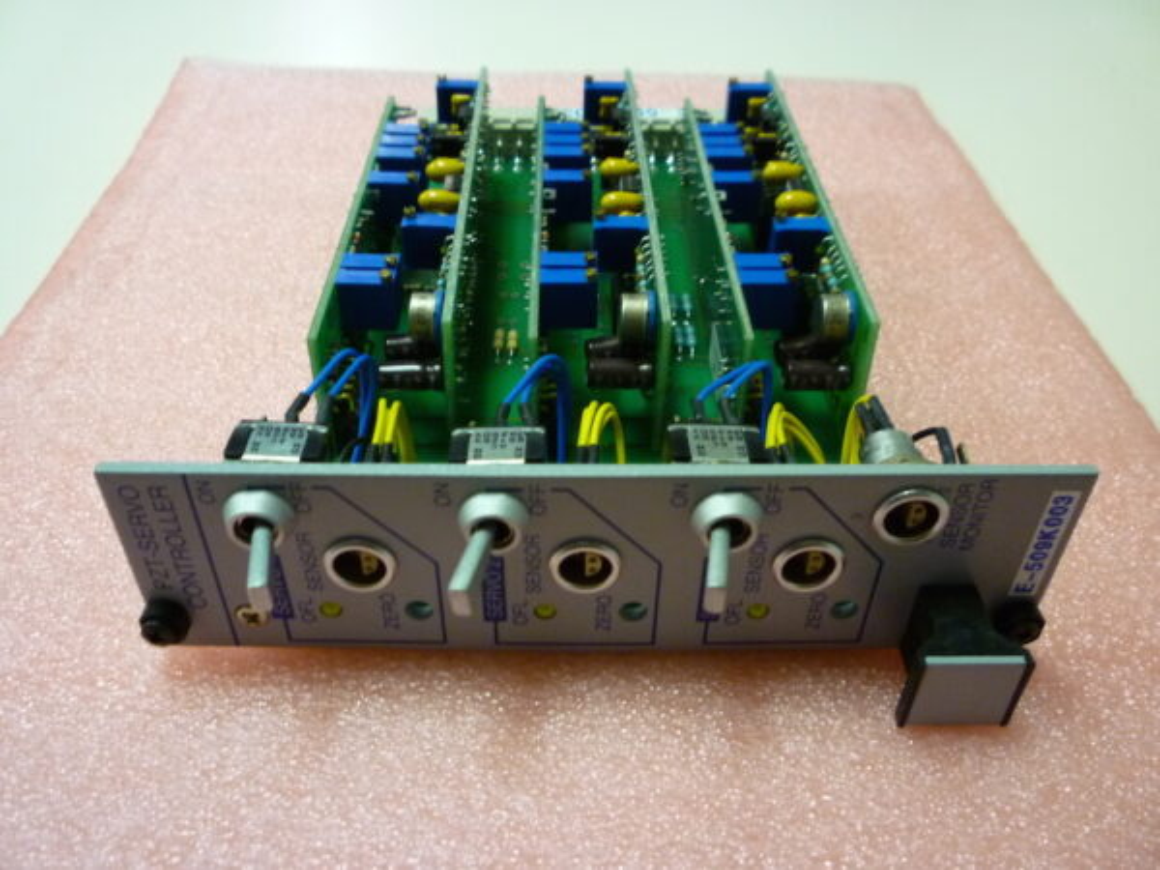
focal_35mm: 29
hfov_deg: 61.7
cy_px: 435
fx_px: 972
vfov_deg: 48.2
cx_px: 580
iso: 400
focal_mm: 5.2
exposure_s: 1/15
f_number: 3.3
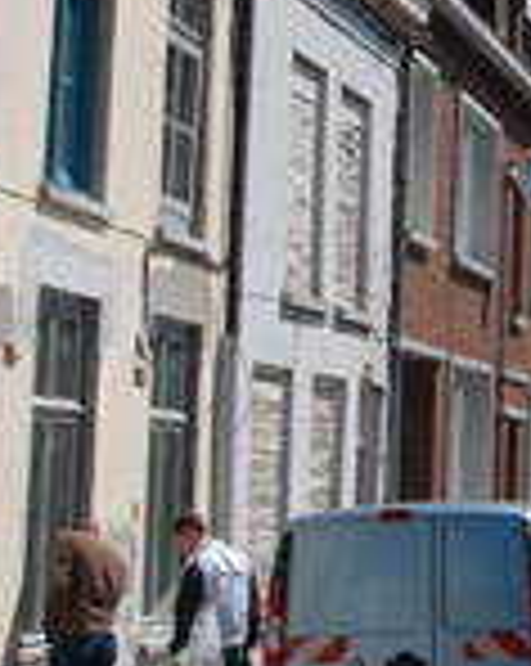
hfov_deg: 12.2
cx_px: 621
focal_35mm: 124
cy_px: 250
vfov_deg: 15.5
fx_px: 2441
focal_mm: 26
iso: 100
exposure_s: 1/250
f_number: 11
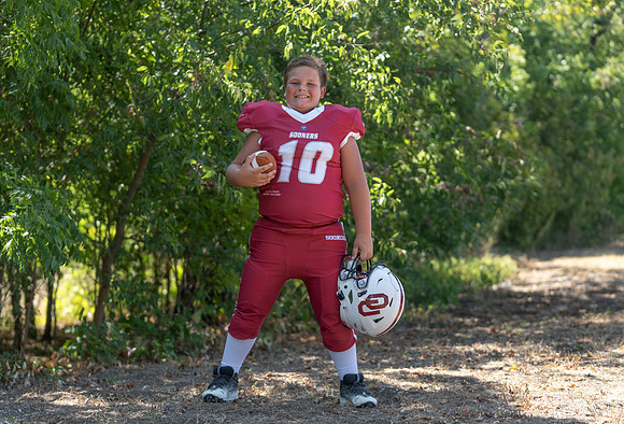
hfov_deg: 23.7
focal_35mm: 85
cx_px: 316
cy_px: 201
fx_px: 1489
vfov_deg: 16.2
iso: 80
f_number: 2.8
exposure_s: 1/320
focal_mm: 79
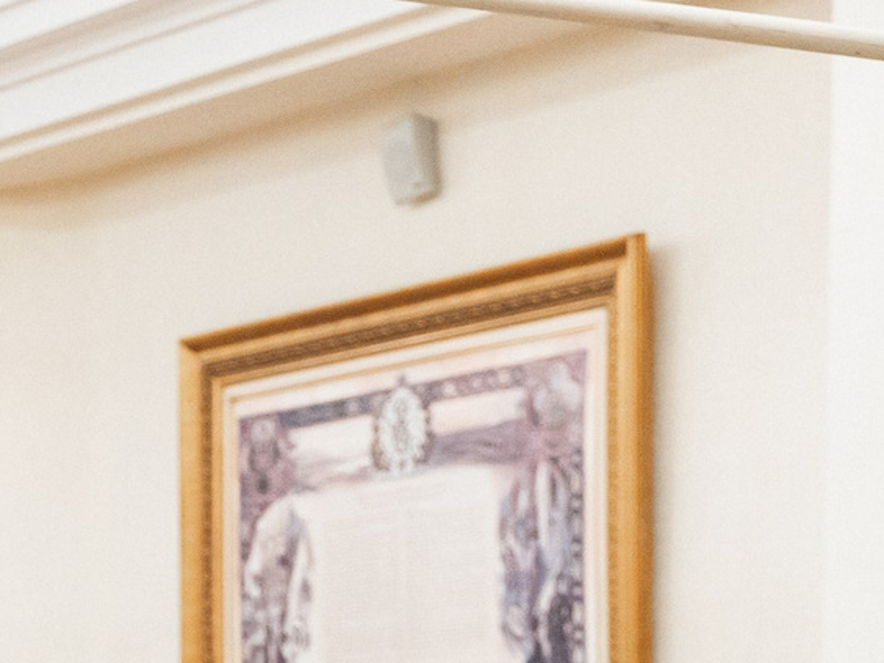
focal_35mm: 177
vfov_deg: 8.1
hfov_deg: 10.2
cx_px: -947
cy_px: 1212
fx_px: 4521
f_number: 2.8
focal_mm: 35
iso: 1600
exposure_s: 1/400
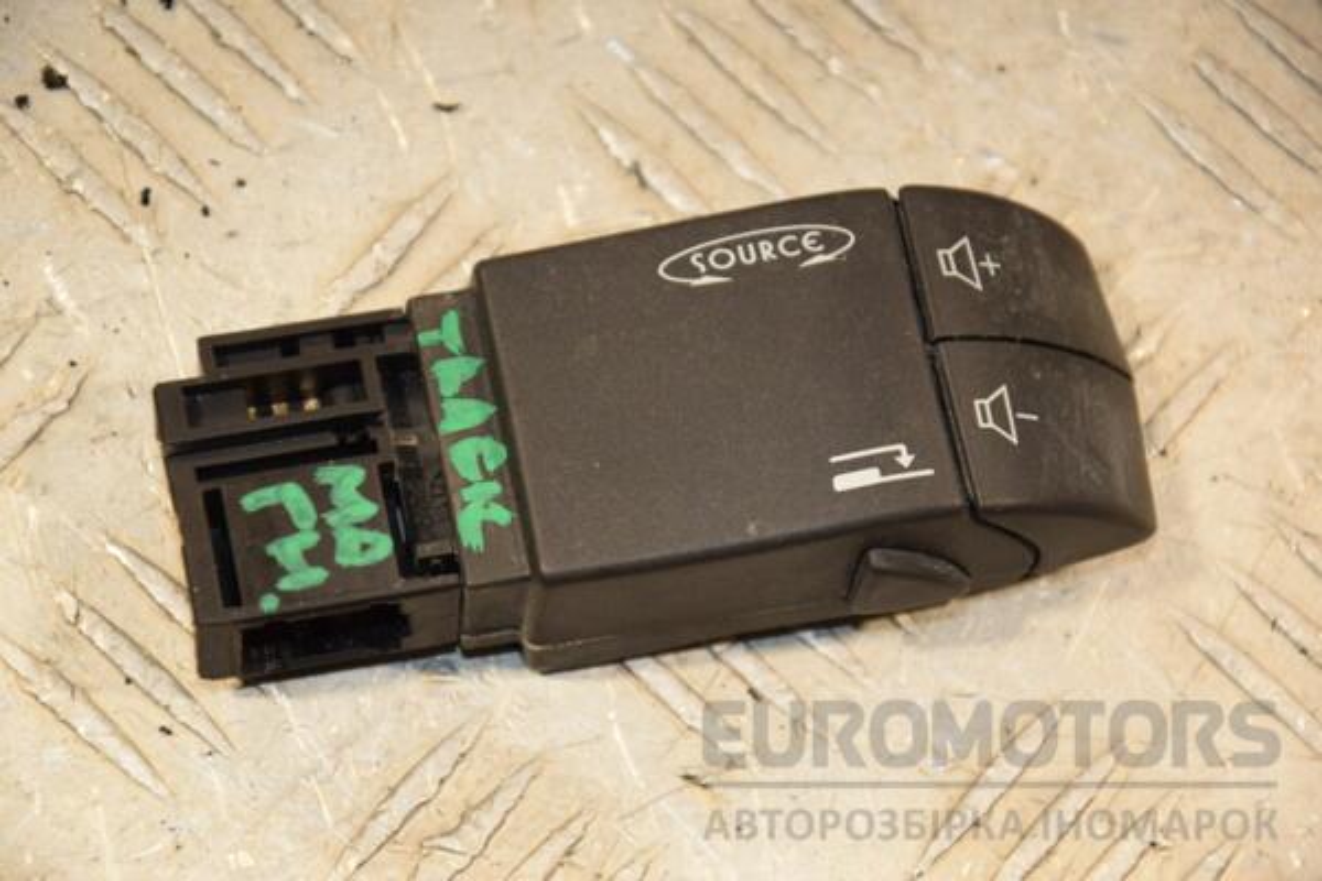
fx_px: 5783
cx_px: 661
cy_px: 440
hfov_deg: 13.0
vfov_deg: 8.7
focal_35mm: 158
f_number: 5.6
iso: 800
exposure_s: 1/200
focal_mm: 105
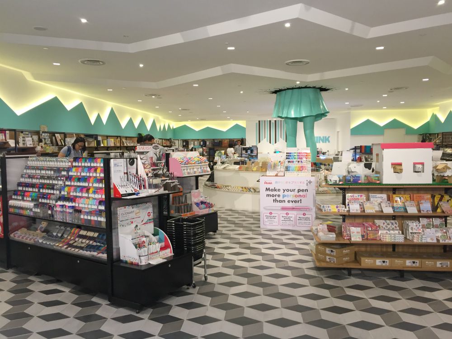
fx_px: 379
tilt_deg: -4.7
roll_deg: -1.5
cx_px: 226
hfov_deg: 61.7
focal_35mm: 29
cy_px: 170
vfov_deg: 48.2
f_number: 2.2
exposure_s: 1/33
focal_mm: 4.15
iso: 100
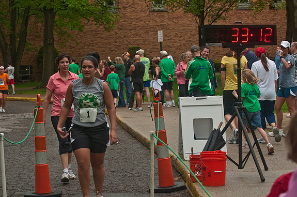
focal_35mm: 106
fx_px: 873
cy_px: 98
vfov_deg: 12.9
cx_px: 149
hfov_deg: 19.3
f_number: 7.1
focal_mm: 70
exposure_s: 1/400
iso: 1600
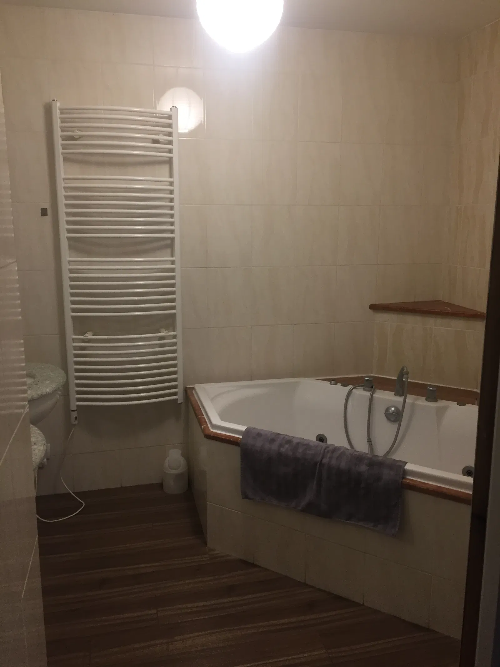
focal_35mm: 29
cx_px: 250
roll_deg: +0.7
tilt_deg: -9.4
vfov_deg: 61.7
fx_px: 558
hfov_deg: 48.2
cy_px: 334
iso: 160
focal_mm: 4.15
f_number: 2.2
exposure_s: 1/33
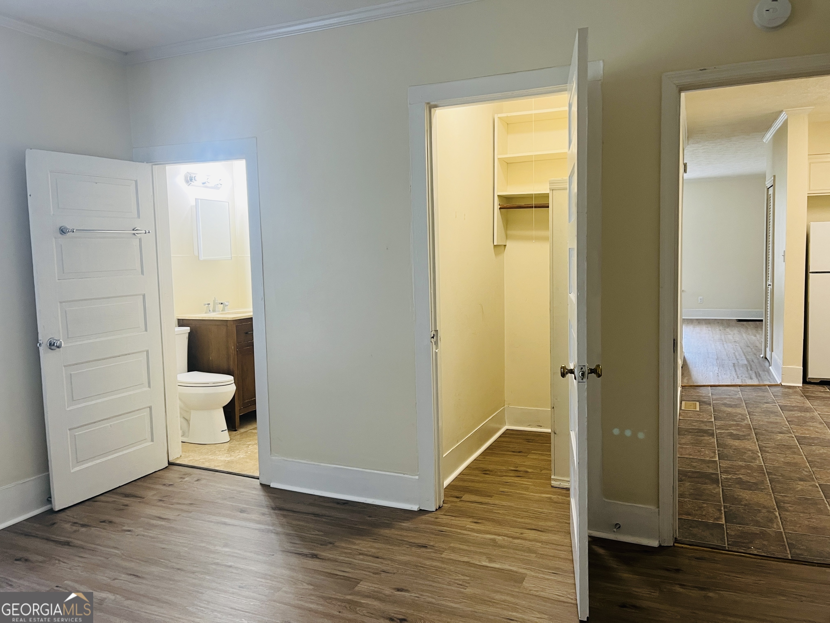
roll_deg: +1.1
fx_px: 623
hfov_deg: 67.3
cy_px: 312
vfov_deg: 53.1
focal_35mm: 26
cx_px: 415
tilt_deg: -4.4
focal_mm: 5.1
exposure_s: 1/60
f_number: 1.6
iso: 100
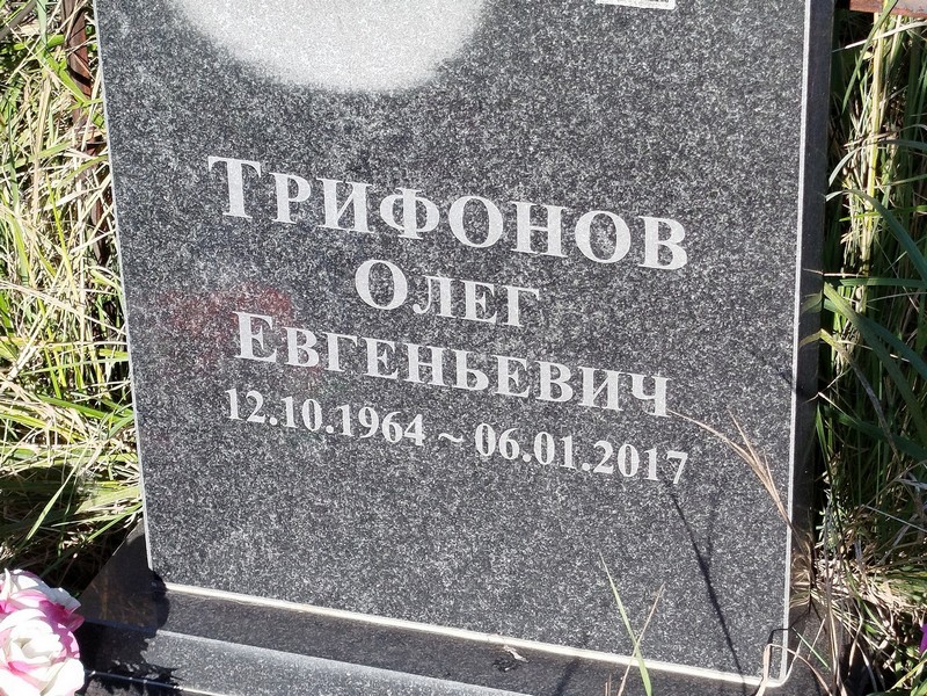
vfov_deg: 42.9
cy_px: 348
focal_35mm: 33
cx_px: 464
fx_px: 884
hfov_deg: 55.4
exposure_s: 1/332
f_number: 1.7
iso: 50
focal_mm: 5.31
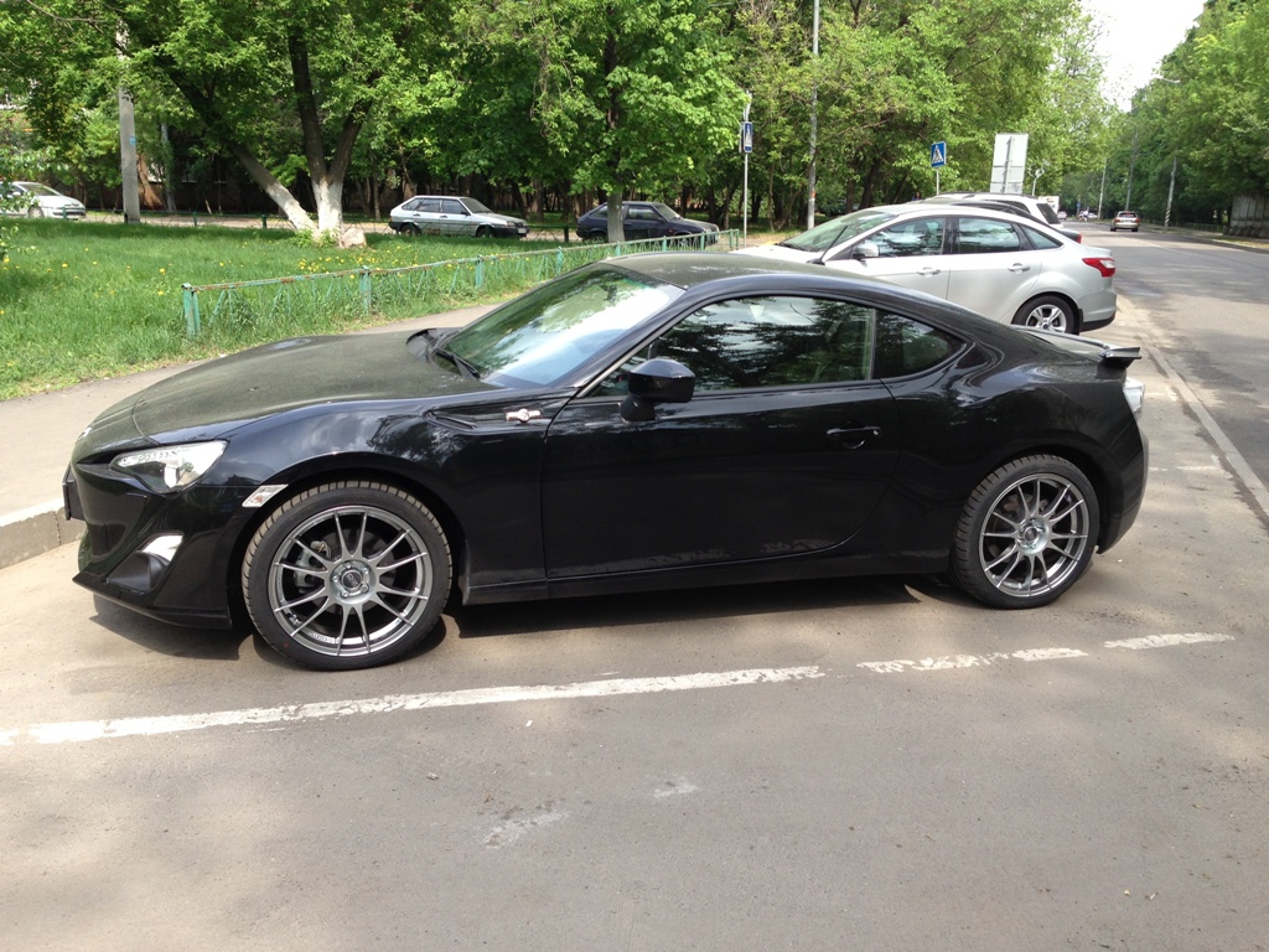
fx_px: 1210
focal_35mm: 33
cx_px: 634
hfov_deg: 55.4
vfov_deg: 42.9
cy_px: 476
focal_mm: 4.13
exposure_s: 1/270
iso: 50
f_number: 2.4
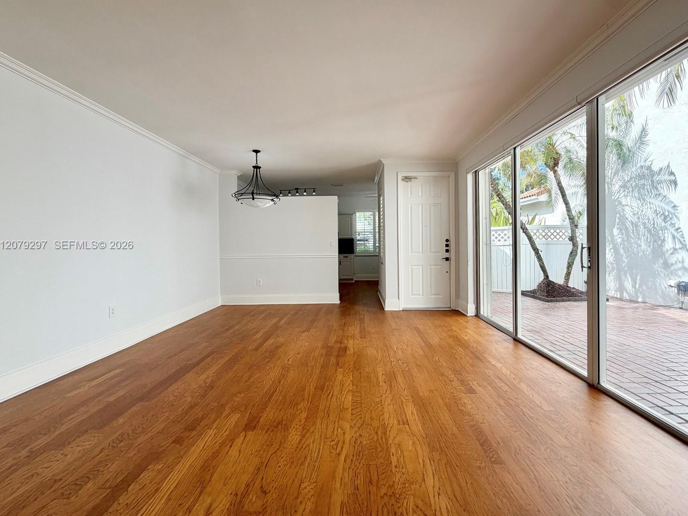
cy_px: 246
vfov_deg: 81.7
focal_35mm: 15
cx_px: 358
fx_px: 298
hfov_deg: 98.1
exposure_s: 1/234
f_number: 2.2
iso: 40
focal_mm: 2.22
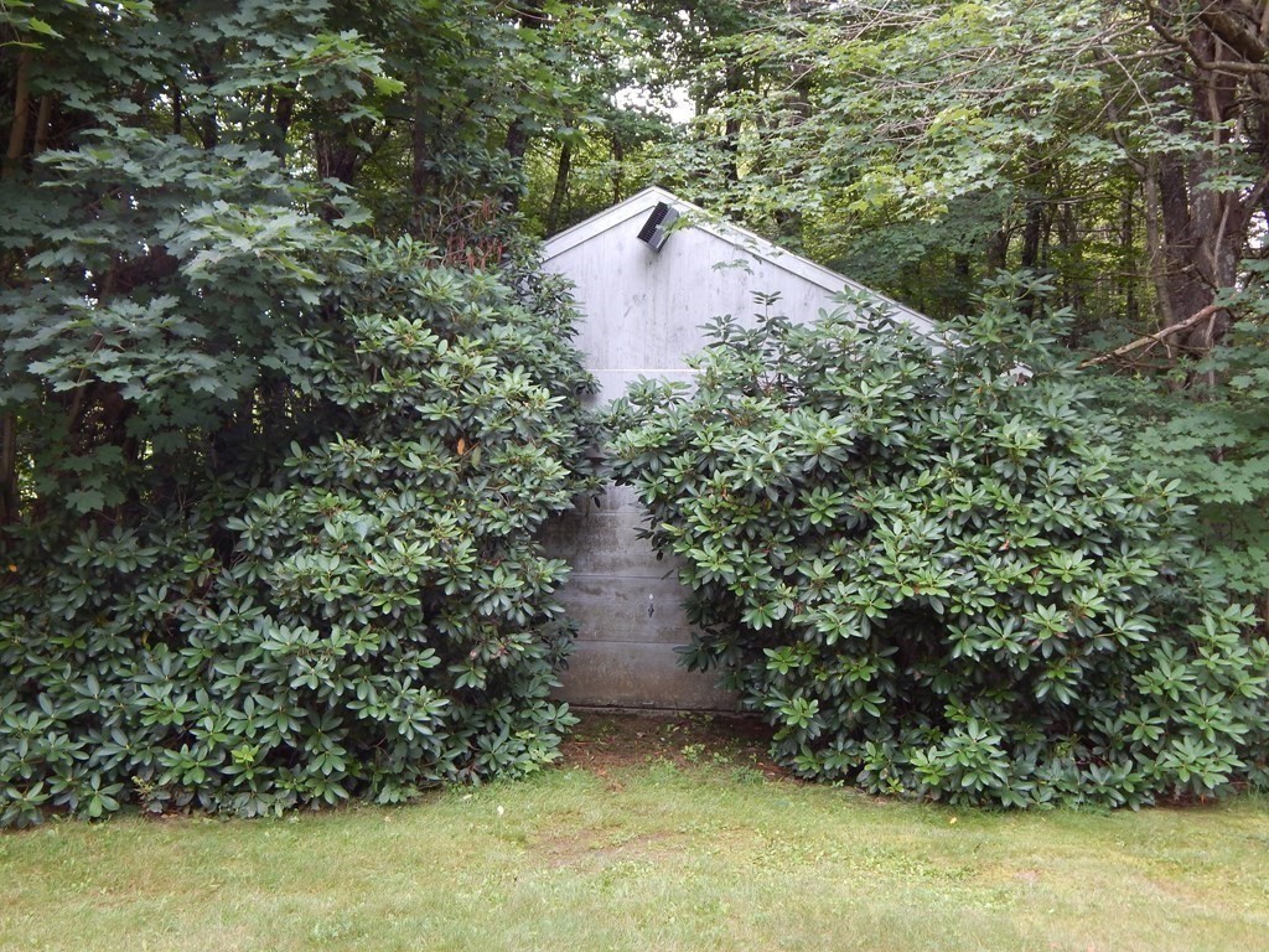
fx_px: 1246
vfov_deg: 41.8
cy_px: 476
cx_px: 634
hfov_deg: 54.0
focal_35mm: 34
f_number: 3.3
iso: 125
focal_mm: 6.1
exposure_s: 1/60
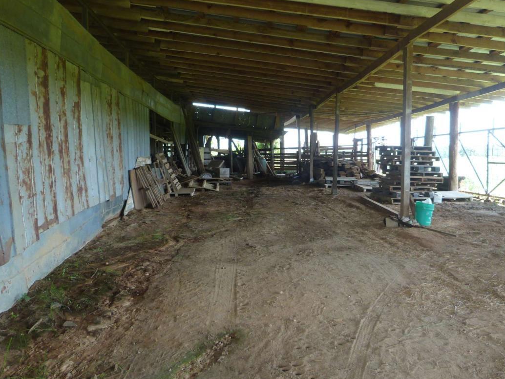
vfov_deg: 48.2
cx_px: 289
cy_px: 183
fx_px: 423
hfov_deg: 61.4
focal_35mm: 29
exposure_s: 1/60
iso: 125
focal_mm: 4.5
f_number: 2.8
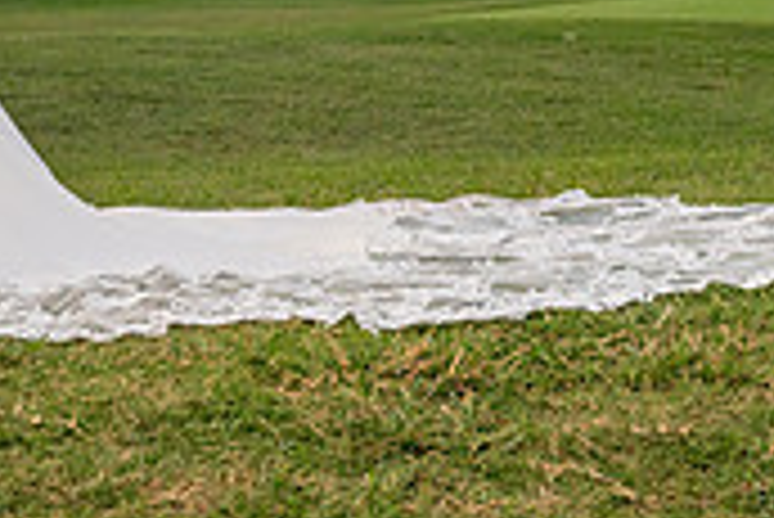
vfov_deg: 13.1
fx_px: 2216
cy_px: -44
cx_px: 61
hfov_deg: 19.4
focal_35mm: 103
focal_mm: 24
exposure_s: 1/160
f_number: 7.1
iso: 320
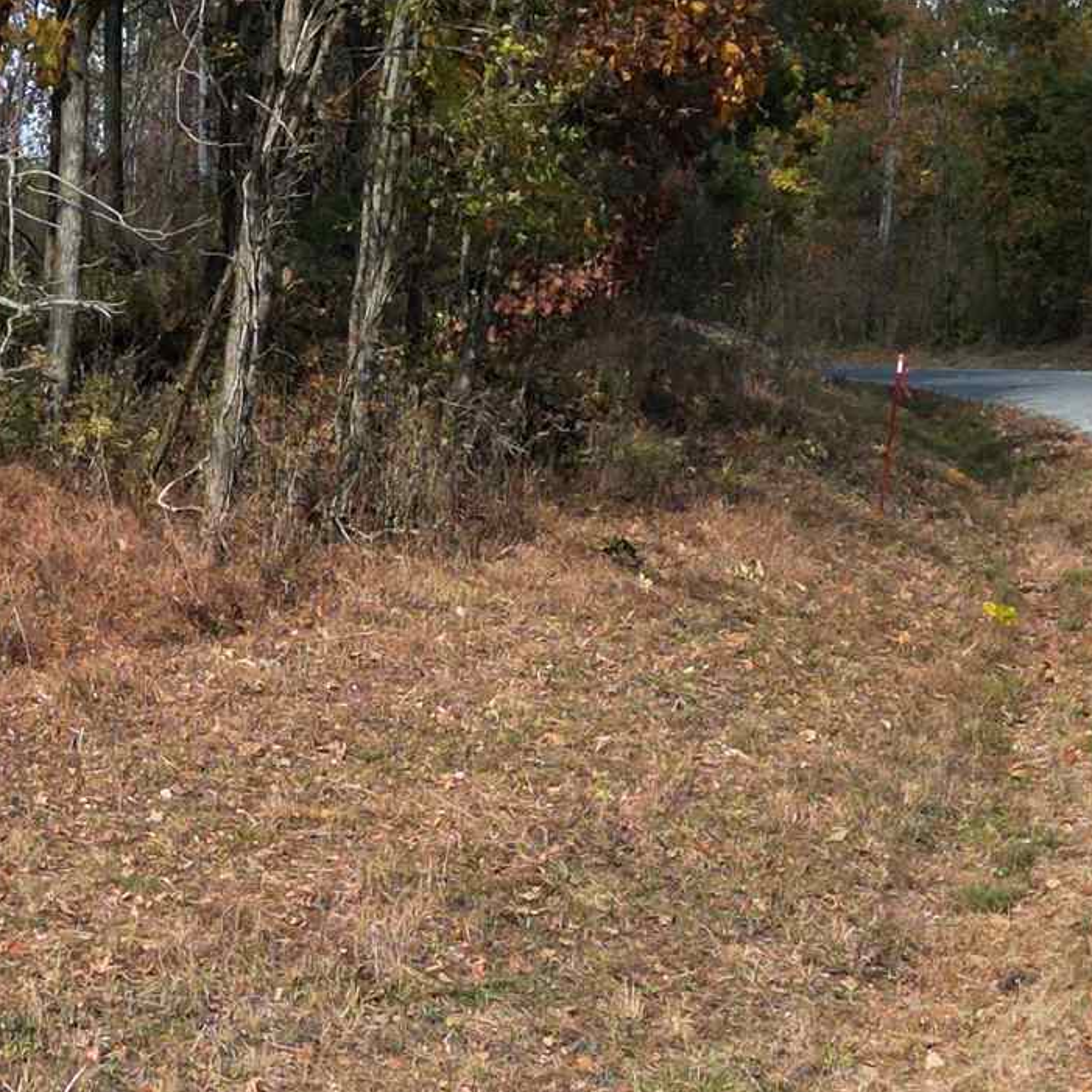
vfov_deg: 18.5
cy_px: 918
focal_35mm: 93
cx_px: 235
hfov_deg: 18.5
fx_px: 3319
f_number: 1.7
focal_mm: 6.72
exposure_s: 1/2500
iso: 120
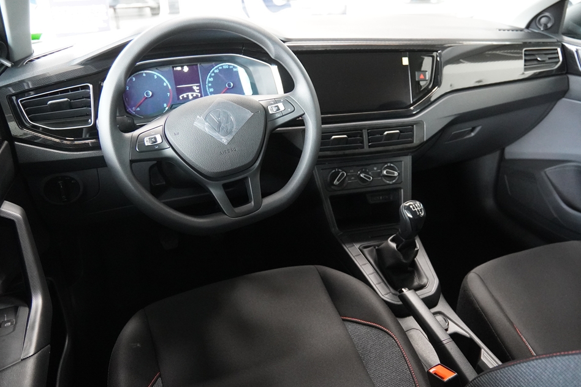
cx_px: 308
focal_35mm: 28
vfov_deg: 47.1
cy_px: 199
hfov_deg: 66.3
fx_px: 444
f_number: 2.8
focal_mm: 17
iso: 5000
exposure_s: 1/160
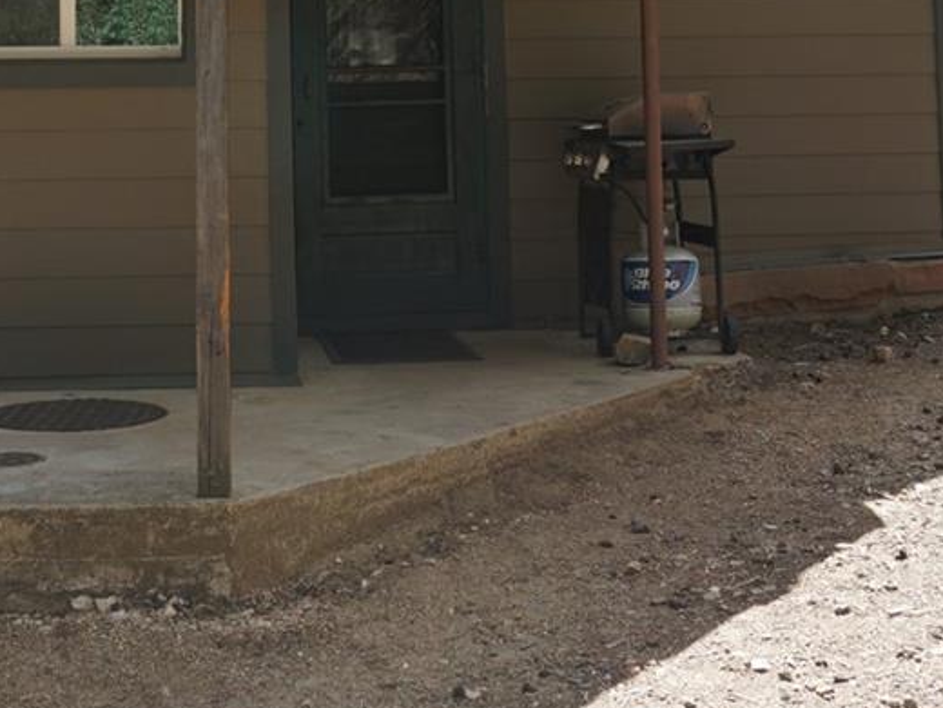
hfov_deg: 27.1
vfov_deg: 19.8
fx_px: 1934
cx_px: 254
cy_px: -69
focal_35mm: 71
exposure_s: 1/100
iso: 100
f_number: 7.1
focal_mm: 16
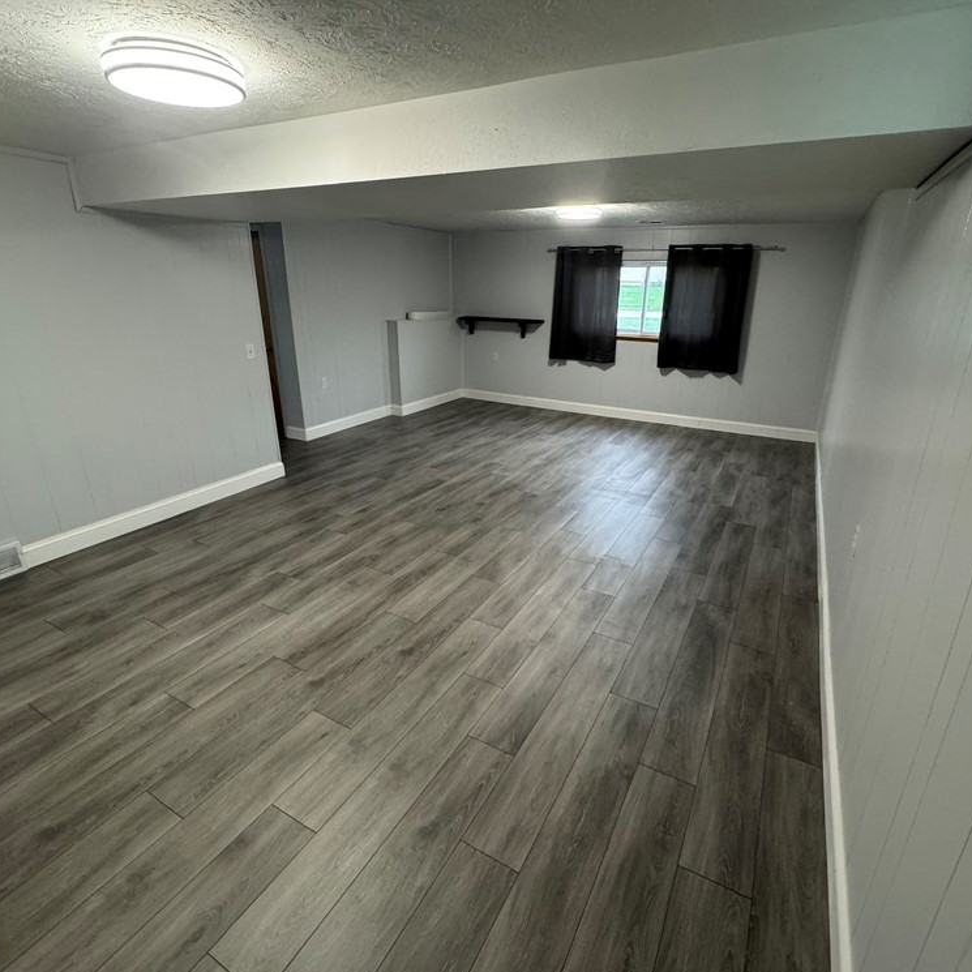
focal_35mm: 17
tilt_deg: -20.2
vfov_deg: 84.0
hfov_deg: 83.9
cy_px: 480
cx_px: 510
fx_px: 540
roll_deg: -0.8
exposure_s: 1/60
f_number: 2.2
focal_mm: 2.22
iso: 250
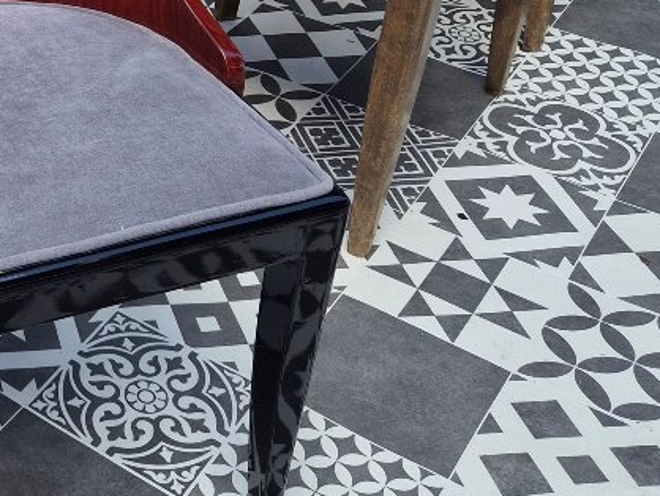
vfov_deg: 21.6
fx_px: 1259
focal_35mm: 66
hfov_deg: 26.2
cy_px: 17
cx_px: -129
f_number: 1.8
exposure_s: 1/594
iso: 50
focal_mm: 5.4
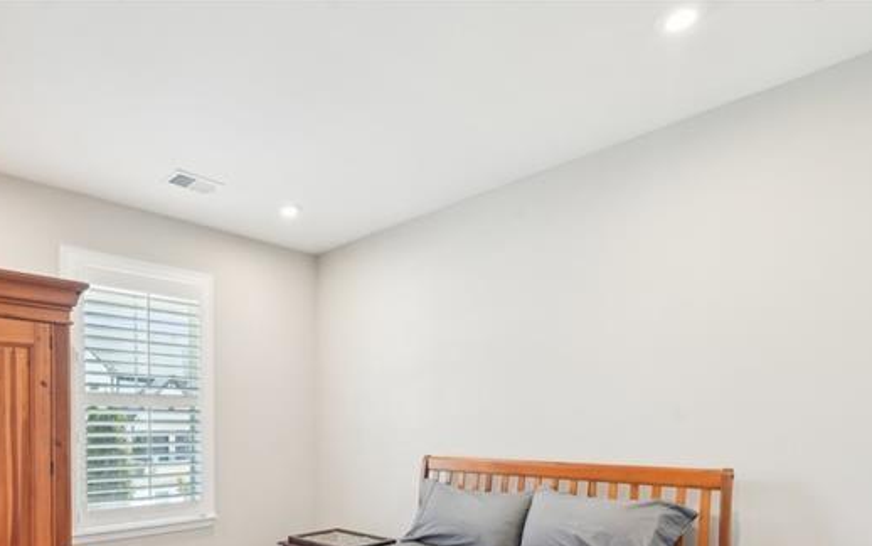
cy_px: 445
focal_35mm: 22
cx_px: 303
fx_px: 523
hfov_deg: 77.5
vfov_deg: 51.3
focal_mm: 14
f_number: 8
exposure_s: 1/10
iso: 320
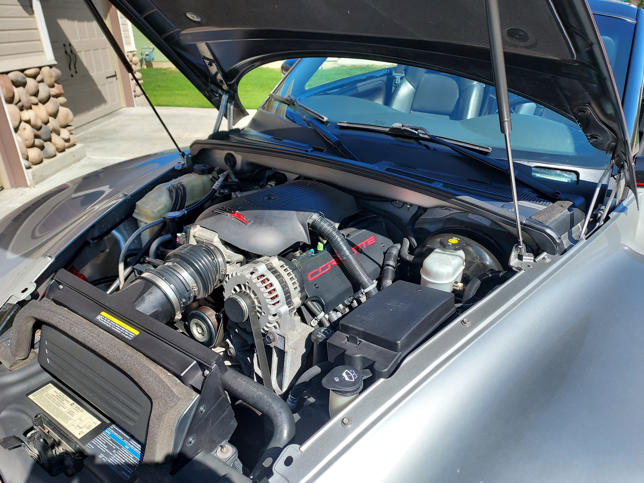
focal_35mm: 24
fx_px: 446
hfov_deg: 71.6
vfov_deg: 56.8
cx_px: 322
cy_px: 242
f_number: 1.8
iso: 40
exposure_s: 1/549
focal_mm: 4.6
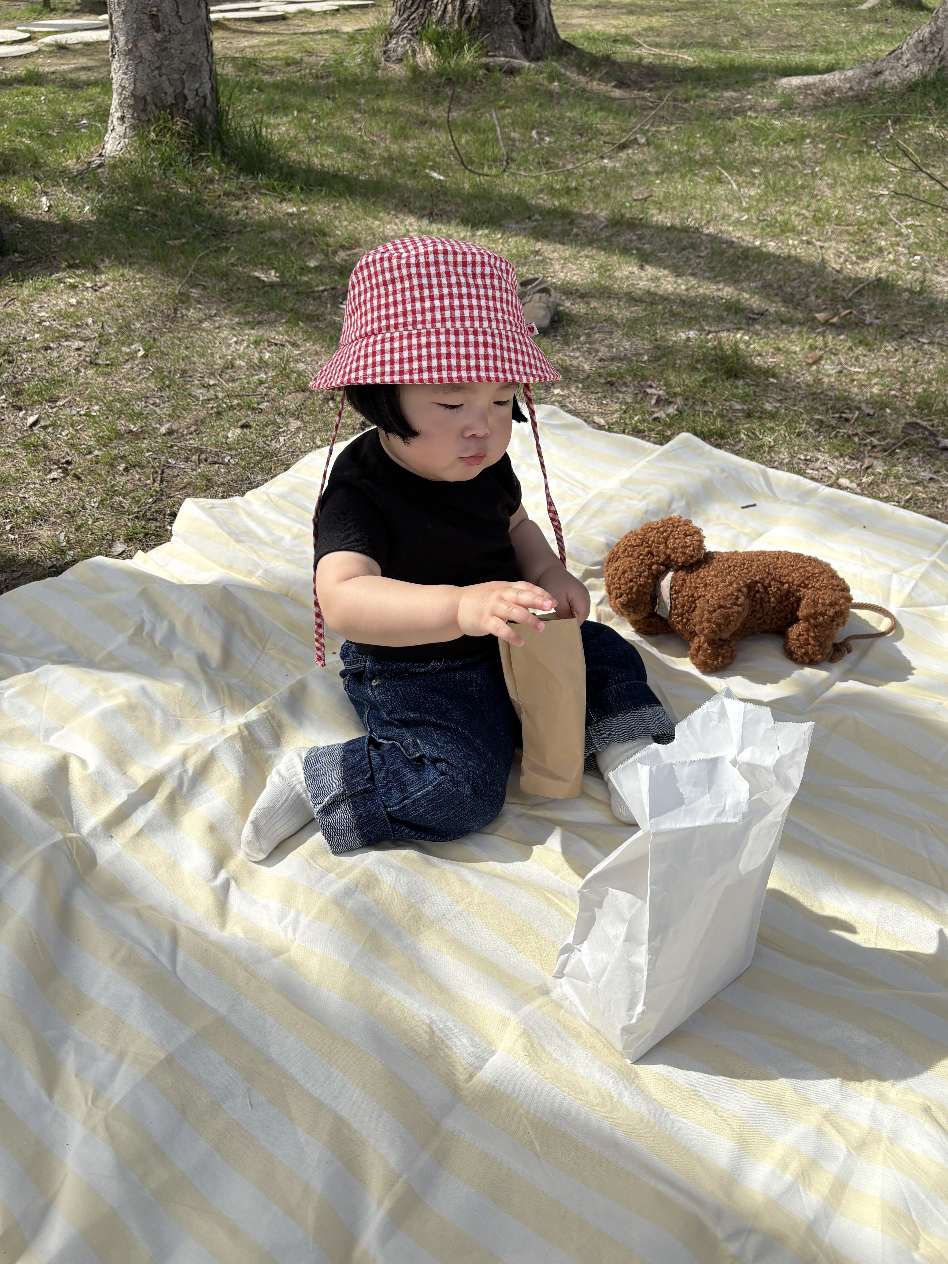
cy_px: 632
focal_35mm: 26
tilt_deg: -34.0
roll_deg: +1.0
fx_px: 949
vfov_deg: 67.3
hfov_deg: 53.1
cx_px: 474
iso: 50
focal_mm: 5.96
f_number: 1.6
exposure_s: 1/3831
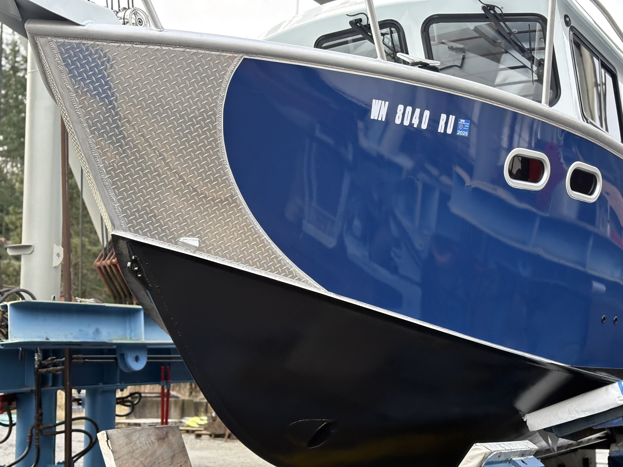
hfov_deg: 36.8
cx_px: 312
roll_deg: +1.4
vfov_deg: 28.0
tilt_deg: +6.8
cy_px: 234
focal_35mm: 52
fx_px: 936
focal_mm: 5.96
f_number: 1.6
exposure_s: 1/243
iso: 64
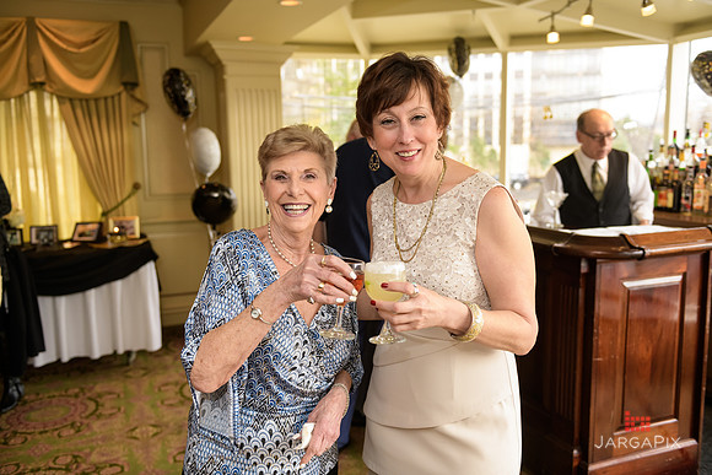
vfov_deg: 41.1
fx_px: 633
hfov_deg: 58.7
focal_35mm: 32
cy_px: 238
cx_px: 356
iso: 1000
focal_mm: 32
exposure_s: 1/125
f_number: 3.2
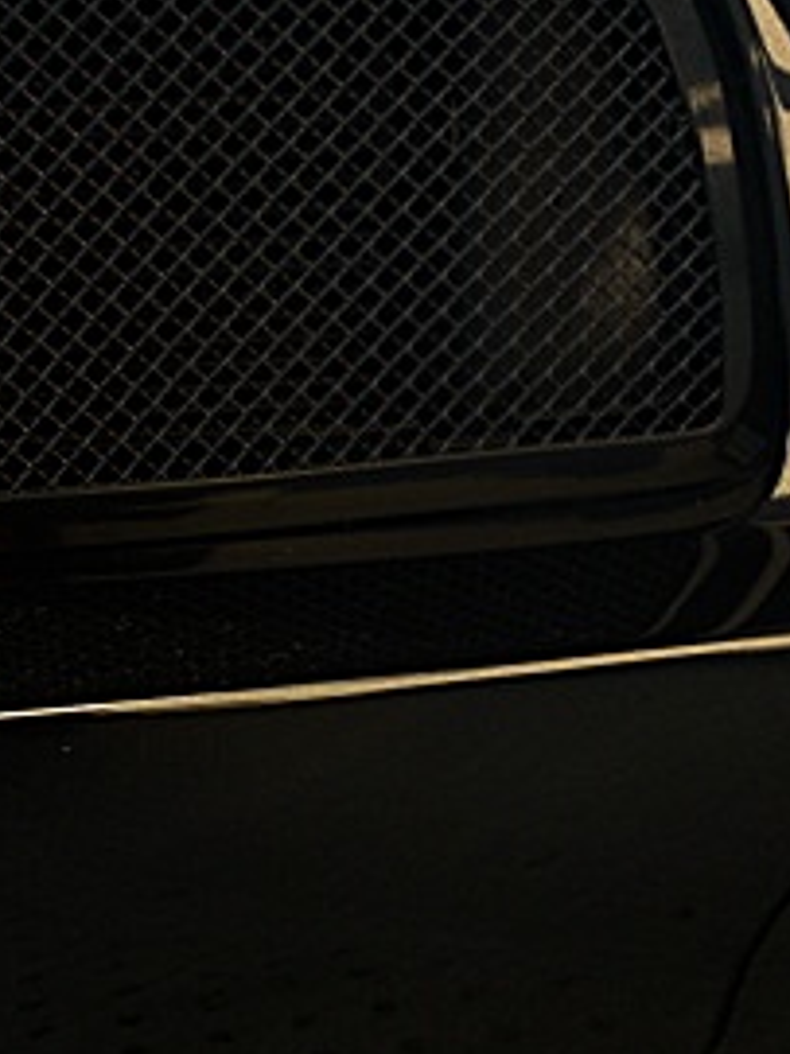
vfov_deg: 23.0
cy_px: 420
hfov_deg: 17.3
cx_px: 572
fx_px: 2589
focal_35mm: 85
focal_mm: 6.3
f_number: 2.8
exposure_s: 1/80
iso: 200
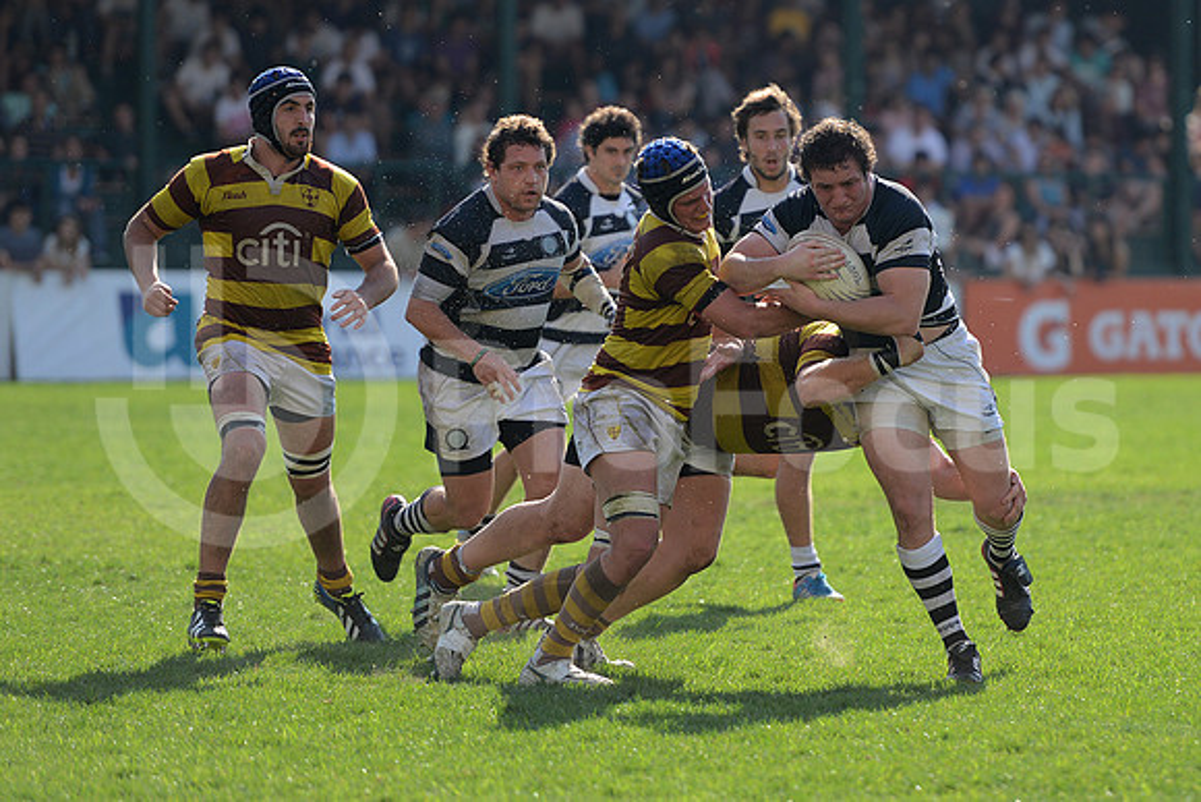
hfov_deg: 10.5
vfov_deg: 7.0
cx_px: 600
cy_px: 401
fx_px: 6507
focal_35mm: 195
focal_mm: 195
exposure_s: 1/1250
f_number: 2.8
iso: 320
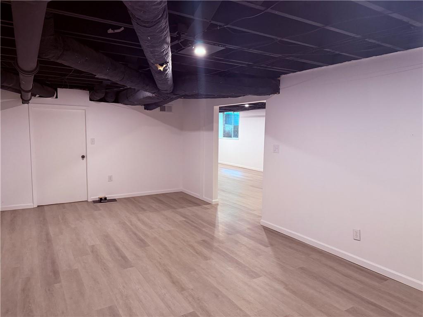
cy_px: 158
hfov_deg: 71.6
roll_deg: -0.7
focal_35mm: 24
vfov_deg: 56.8
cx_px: 212
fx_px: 293
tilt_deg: -6.1
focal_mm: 6.76
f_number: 1.78
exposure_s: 1/60
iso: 400
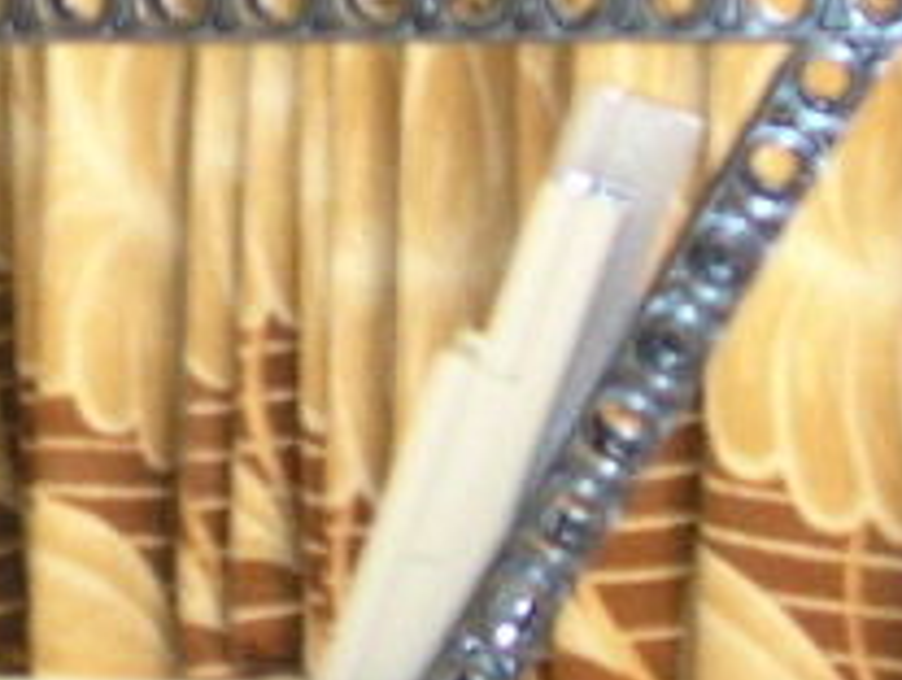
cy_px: 270
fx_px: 9919
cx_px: -231
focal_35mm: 380
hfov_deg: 5.2
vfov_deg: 3.9
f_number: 4
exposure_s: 1/1.6
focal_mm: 11.8
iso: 200
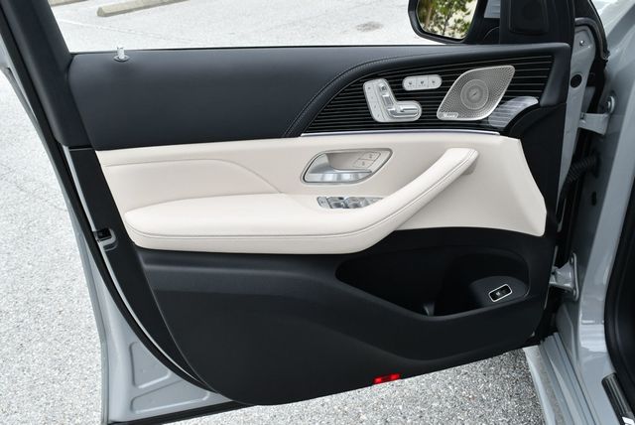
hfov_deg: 53.1
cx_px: 318
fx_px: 636
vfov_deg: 36.9
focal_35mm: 36
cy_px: 212
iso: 200
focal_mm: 18
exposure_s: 1/250
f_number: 8
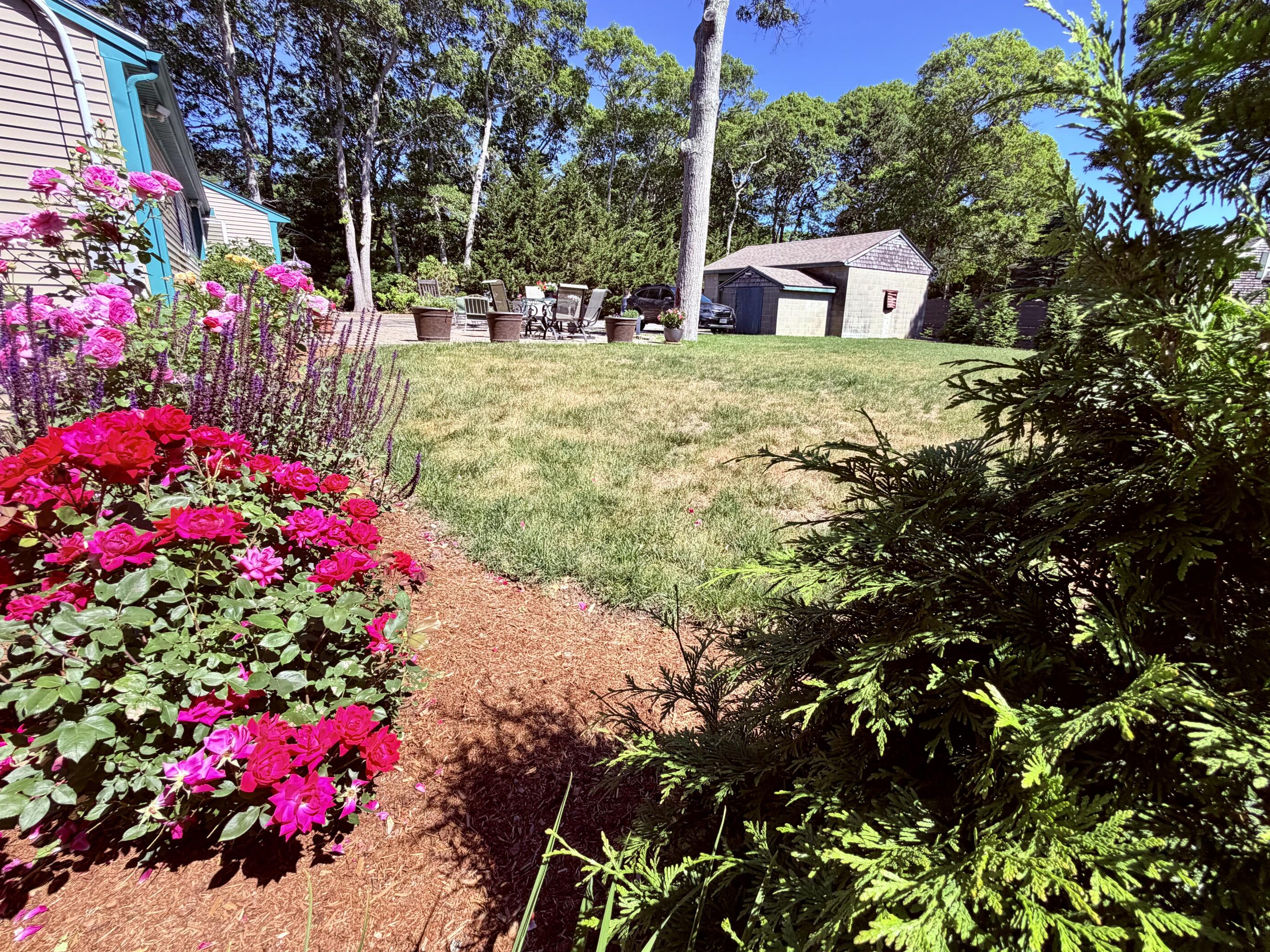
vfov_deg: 81.7
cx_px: 654
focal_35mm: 15
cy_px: 456
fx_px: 550
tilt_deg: -14.4
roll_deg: -2.2
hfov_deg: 98.1
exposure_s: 1/651
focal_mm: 2.22
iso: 40
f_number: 2.2
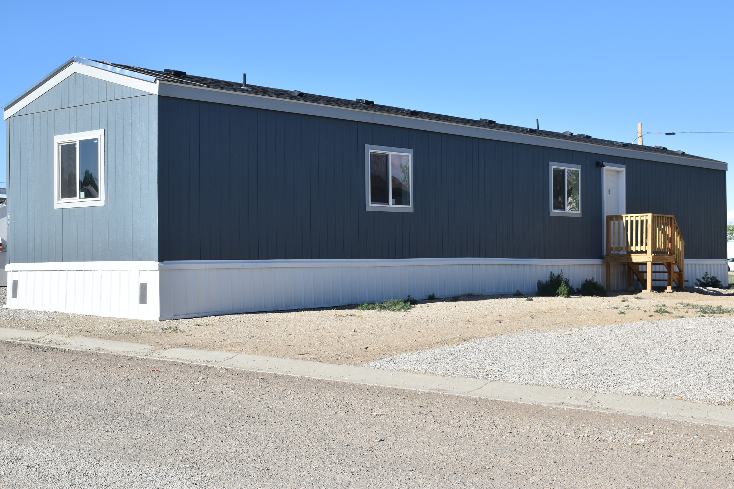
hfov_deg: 36.9
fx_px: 1101
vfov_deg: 25.1
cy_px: 244
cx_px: 367
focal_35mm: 54
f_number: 9
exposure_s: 1/320
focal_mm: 36
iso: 100
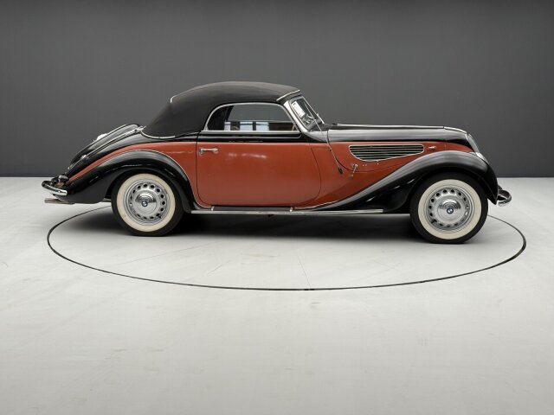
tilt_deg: -10.0
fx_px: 768
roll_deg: -0.2
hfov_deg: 39.7
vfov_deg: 30.3
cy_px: 208
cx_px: 277
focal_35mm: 48
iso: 100
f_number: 1.78
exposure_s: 1/99
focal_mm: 6.76
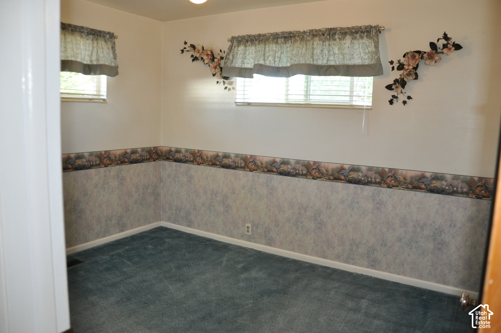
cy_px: 166
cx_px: 250
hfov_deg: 67.4
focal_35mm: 27
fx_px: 375
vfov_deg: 47.8
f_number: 3.5
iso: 800
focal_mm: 18
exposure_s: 1/100
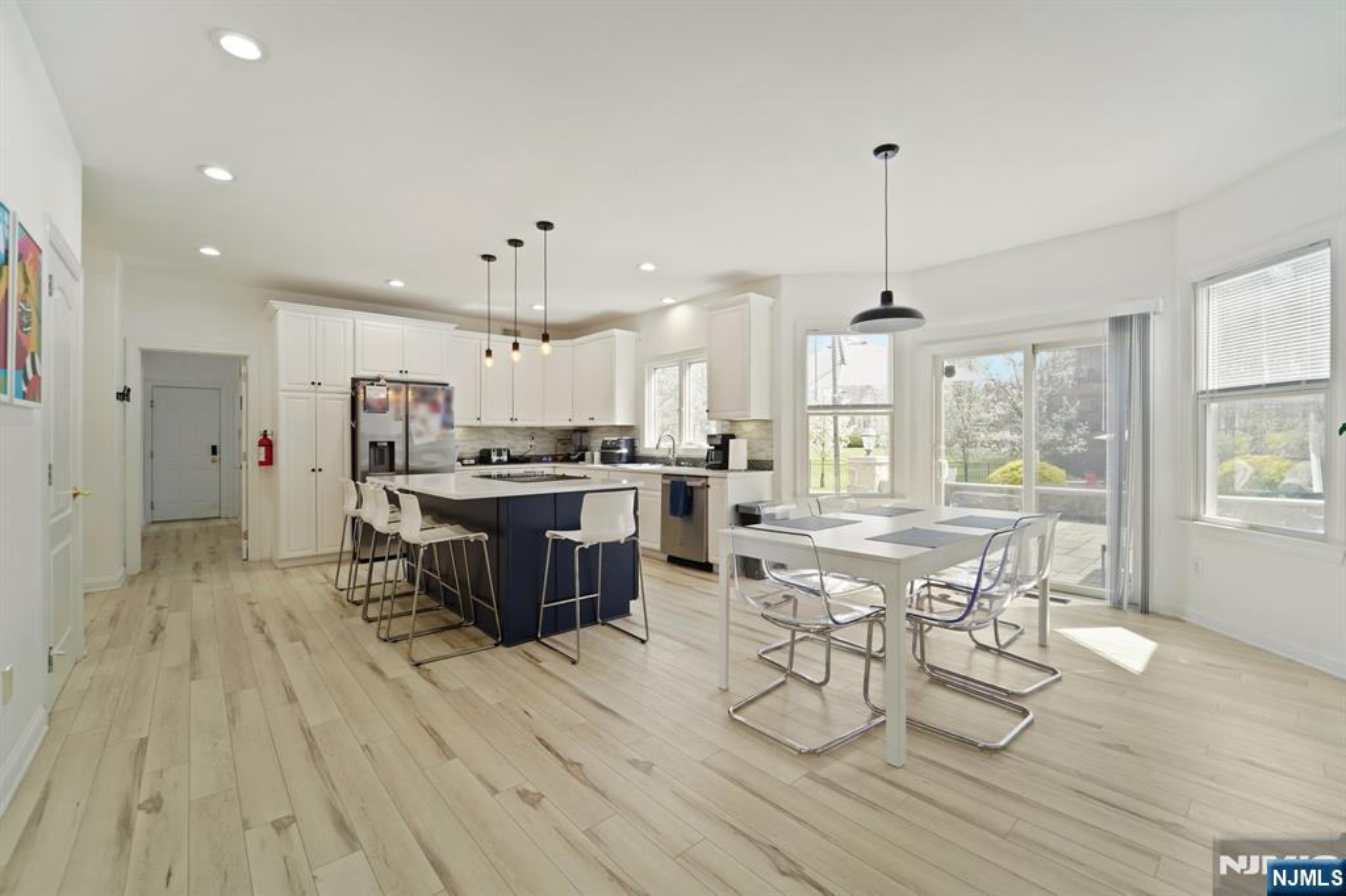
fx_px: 523
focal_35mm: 14
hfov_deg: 104.3
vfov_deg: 81.2
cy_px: 448
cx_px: 673
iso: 400
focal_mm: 14
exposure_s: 1/25
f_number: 8
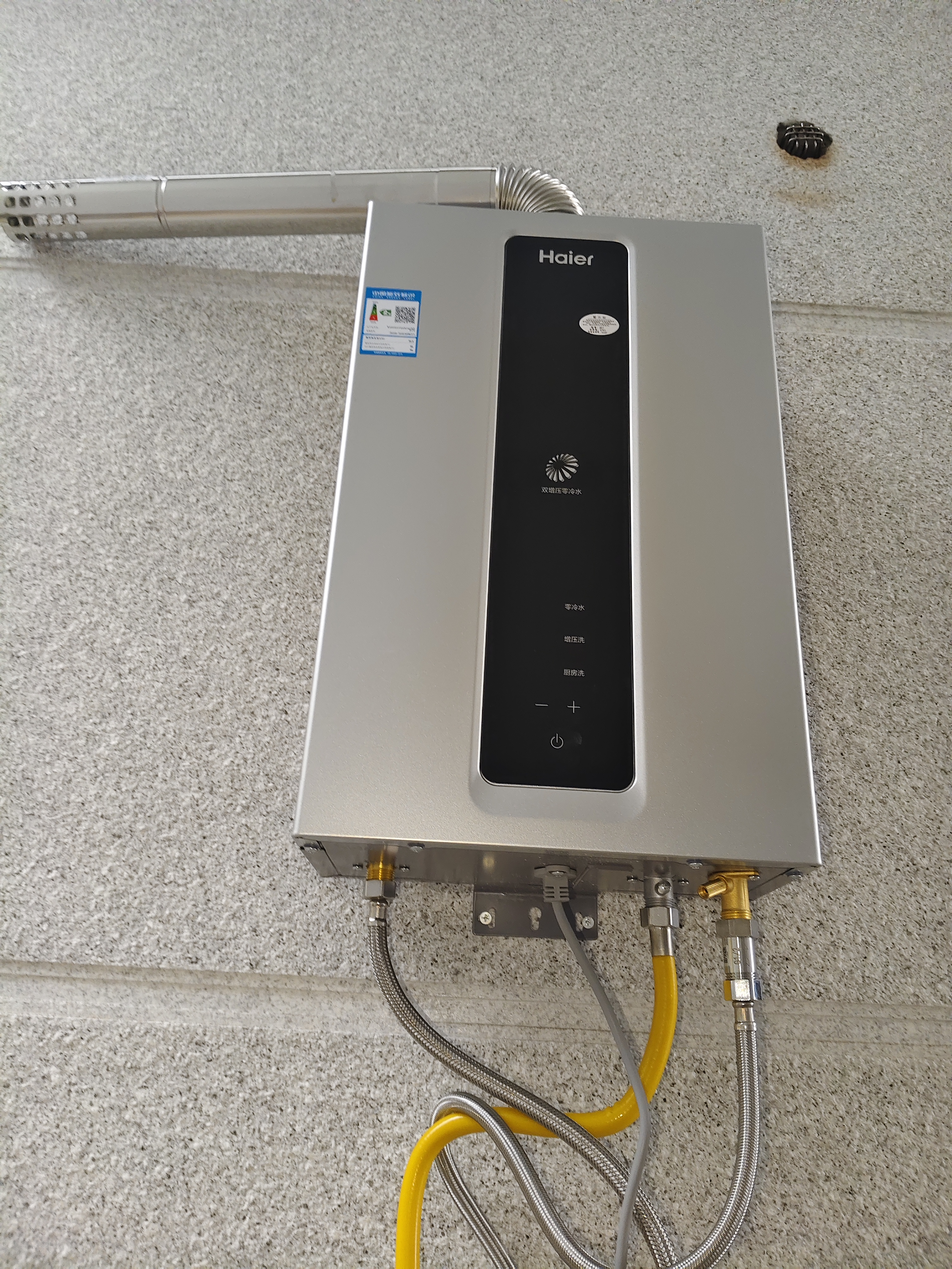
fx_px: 953
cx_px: 476
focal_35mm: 26
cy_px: 634
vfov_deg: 67.3
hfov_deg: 53.1
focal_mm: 4.84
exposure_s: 1/50.1
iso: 692
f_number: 1.79
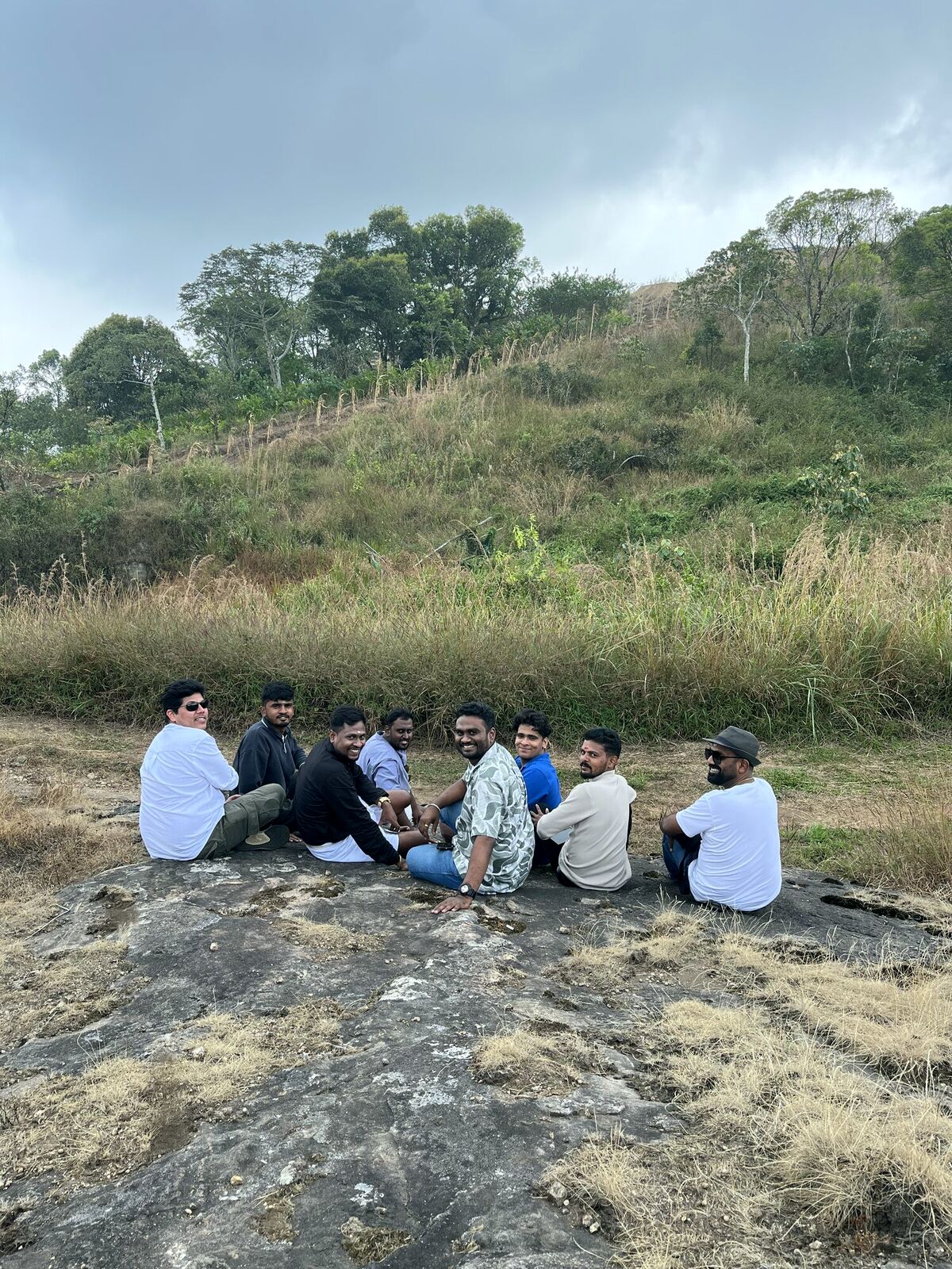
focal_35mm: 26
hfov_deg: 53.1
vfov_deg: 67.3
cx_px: 476
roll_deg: -1.7
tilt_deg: -12.6
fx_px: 953
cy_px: 634
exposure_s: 1/467
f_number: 1.6
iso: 50
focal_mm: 5.1
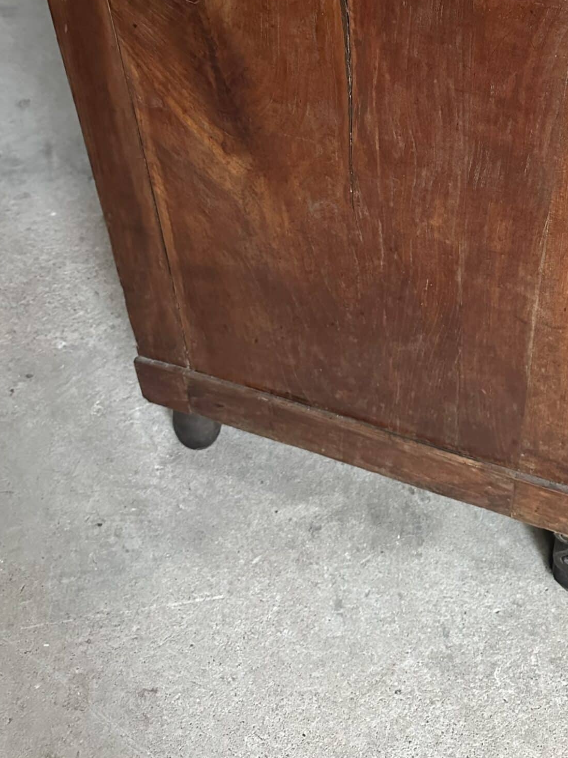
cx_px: 410
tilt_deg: -36.5
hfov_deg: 33.8
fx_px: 919
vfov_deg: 42.3
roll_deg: -1.1
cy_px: 125
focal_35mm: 42
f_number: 1.78
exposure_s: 1/35
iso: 1000
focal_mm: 6.86
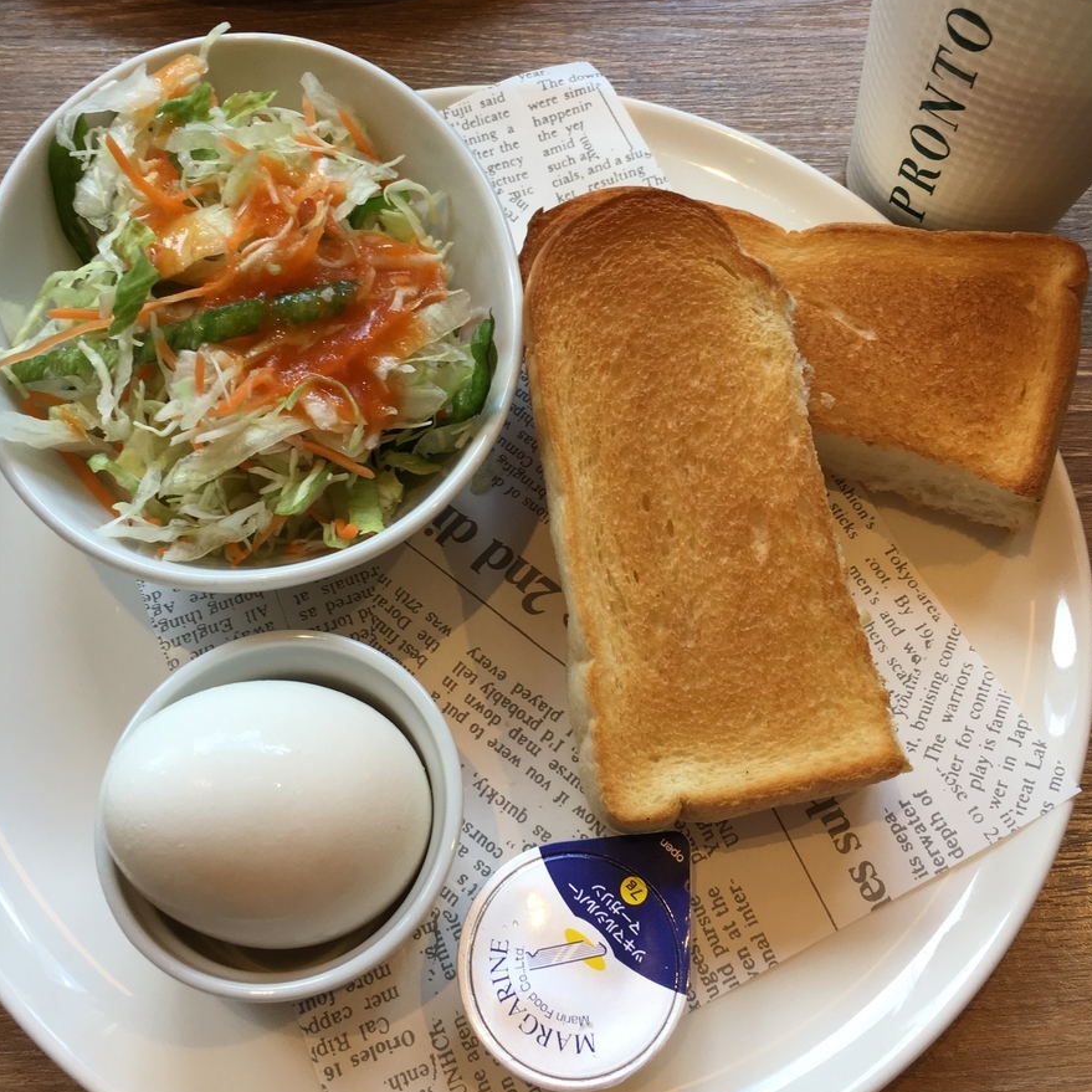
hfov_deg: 47.2
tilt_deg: -62.0
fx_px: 1249
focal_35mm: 35
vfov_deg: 47.0
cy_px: 455
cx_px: 554
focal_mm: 4.15
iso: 40
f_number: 2.2
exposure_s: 1/100
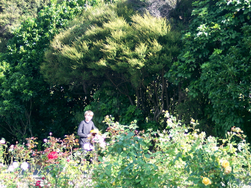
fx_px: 551
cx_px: 126
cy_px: 94
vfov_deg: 19.4
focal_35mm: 76
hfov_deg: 25.7
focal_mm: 16
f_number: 3.8
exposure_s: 1/125
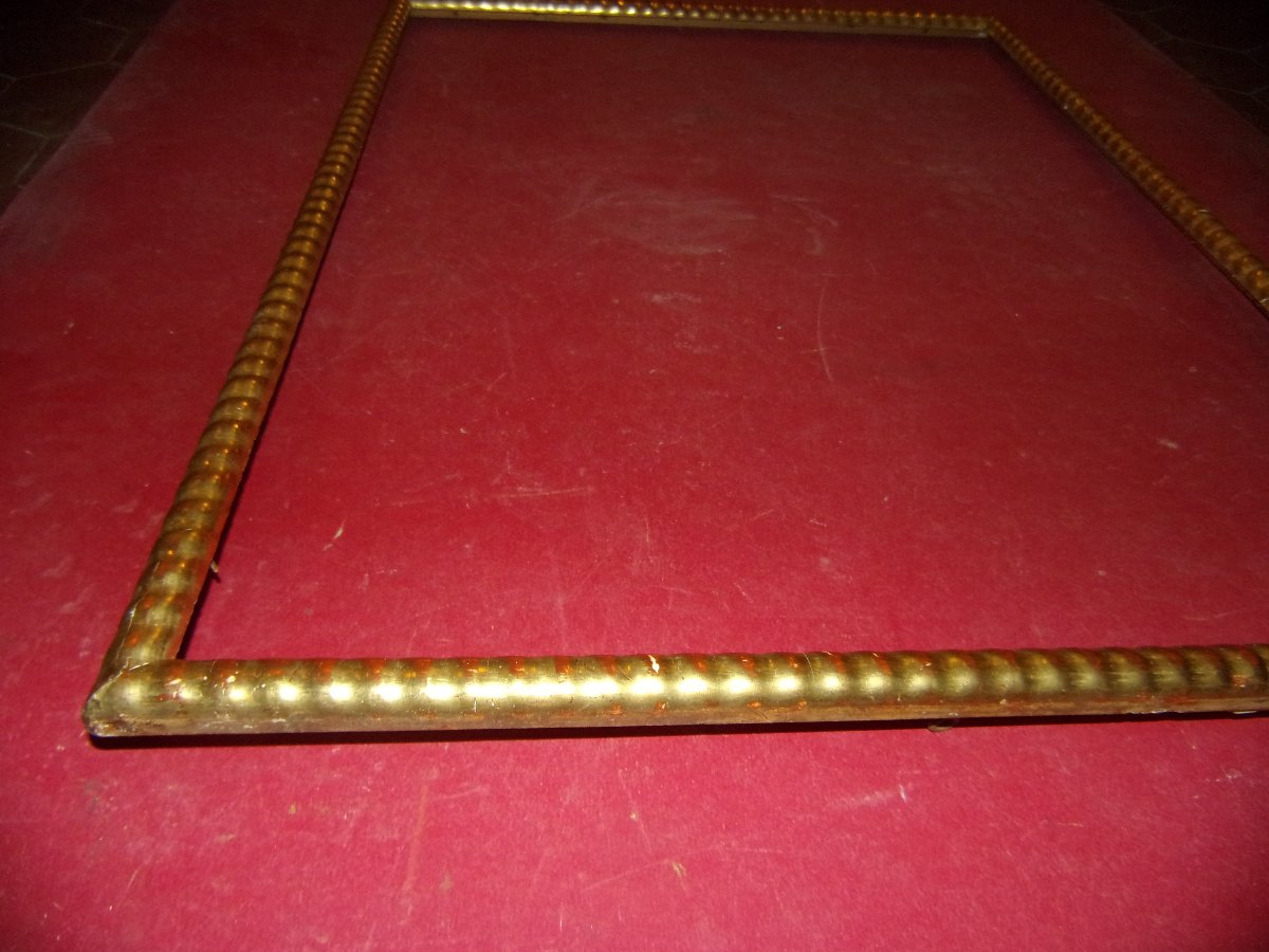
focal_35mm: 25
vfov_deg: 54.9
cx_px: 634
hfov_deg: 69.4
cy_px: 476
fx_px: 916
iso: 200
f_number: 3.5
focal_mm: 4.5
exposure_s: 1/34
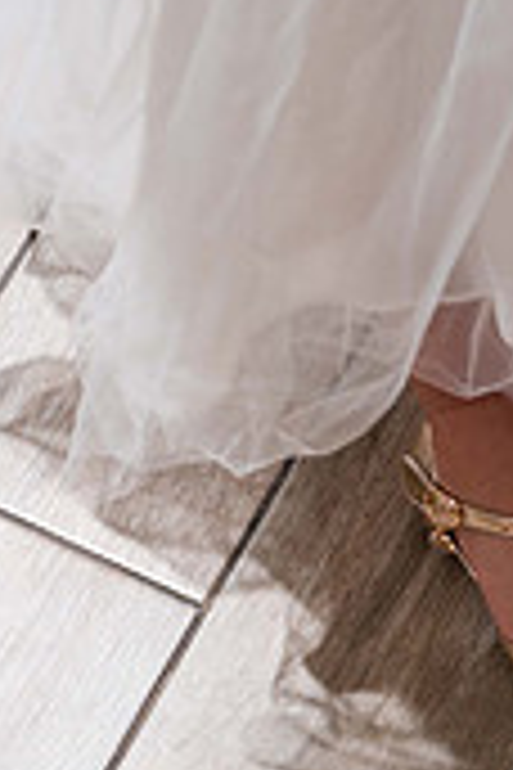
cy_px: 839
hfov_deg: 9.6
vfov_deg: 14.2
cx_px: 645
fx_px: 3014
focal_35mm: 141
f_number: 2.8
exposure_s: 1/50
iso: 800
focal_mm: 35
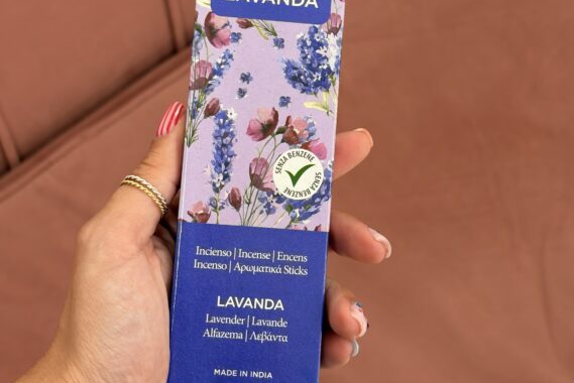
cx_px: 286
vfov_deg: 17.8
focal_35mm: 76
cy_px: 62
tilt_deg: -61.4
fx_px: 1212
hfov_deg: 26.6
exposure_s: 1/50
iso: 32
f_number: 1.6
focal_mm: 5.96
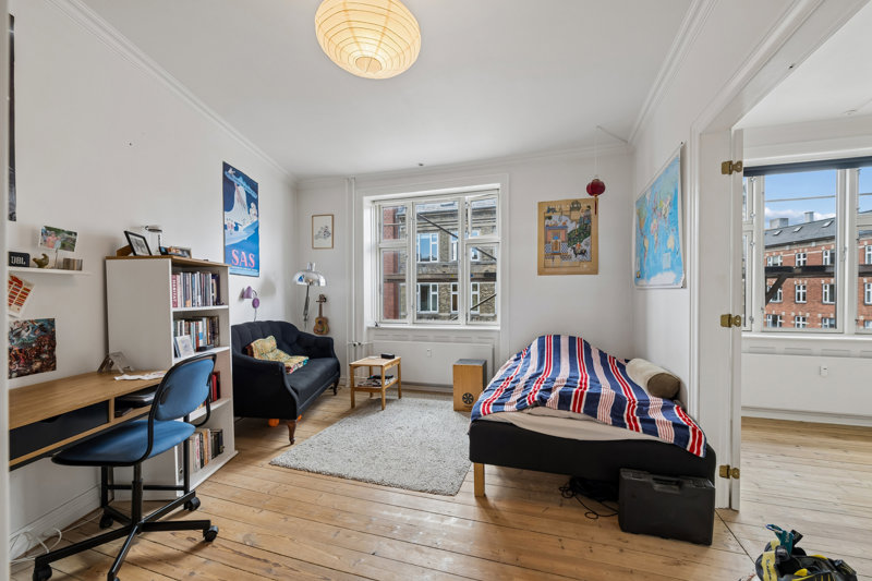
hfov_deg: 100.4
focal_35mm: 15
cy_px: 290
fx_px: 363
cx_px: 436
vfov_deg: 77.3
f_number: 8
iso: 125
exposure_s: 1/13
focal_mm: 15
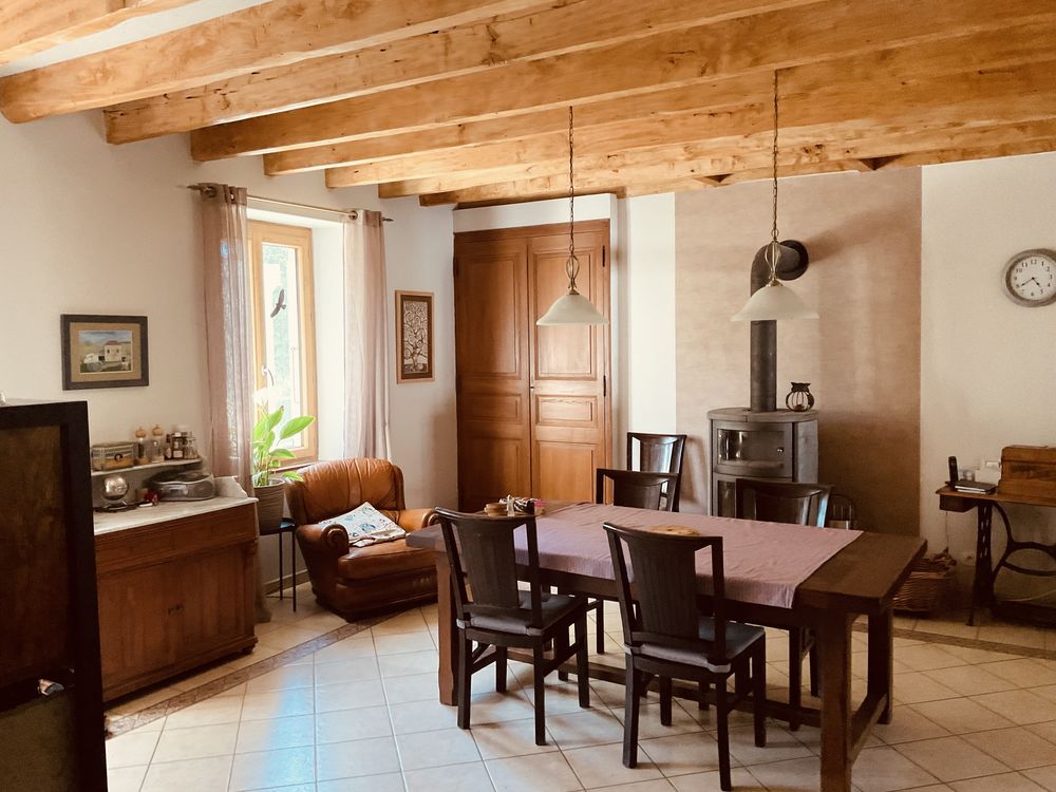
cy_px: 396
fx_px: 885
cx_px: 528
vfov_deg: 48.2
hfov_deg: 61.7
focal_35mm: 29
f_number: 1.8
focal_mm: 3
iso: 250
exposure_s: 1/60
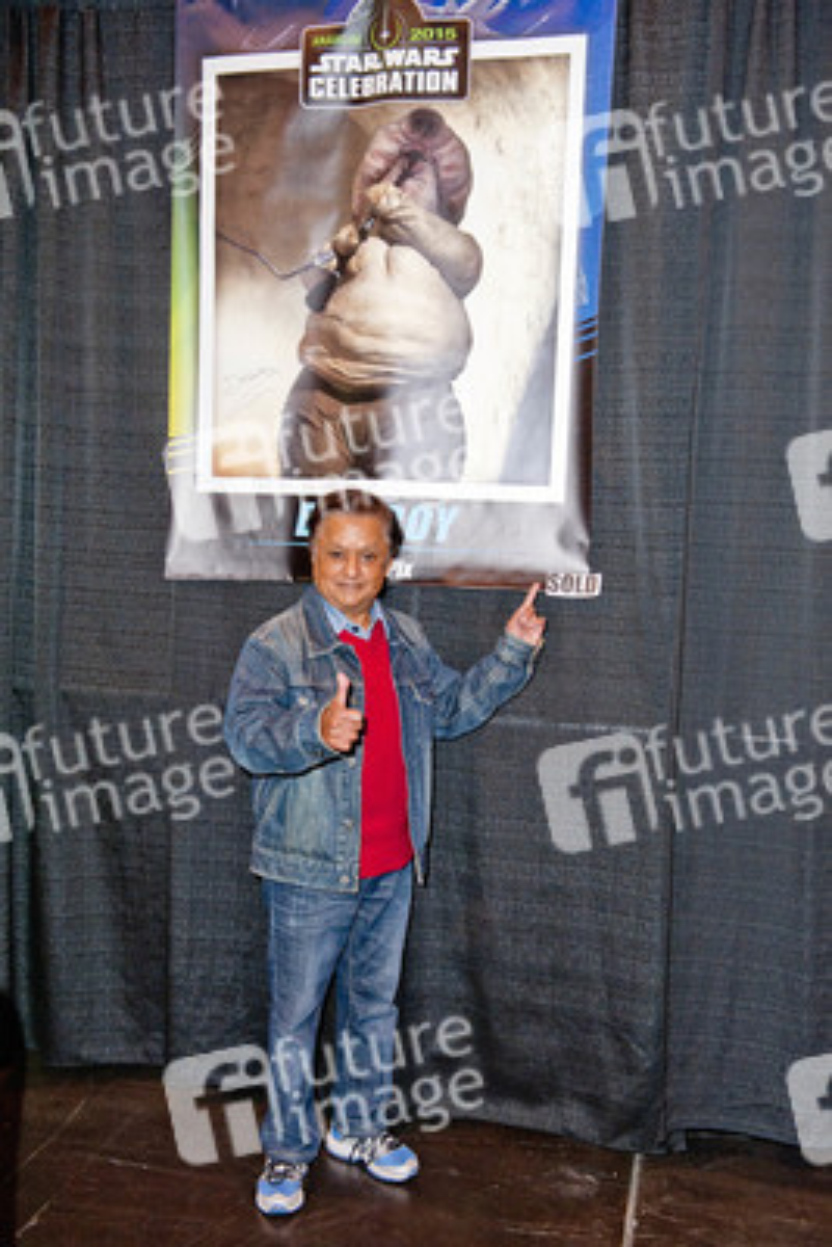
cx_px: 416
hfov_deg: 36.9
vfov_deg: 53.1
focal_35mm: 36
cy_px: 624
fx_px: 1247
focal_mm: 36
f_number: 4
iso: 400
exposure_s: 1/400
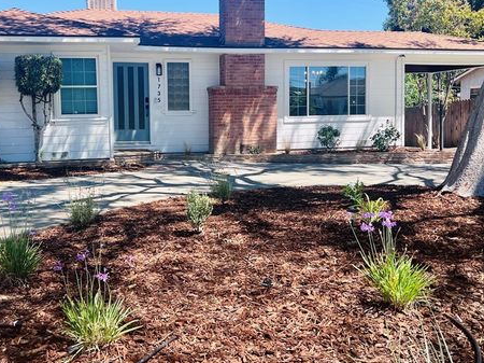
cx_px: 191
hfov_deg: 49.8
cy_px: 149
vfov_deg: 38.5
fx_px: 517
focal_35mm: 37
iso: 50
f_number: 1.5
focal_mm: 5.7
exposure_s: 1/1934
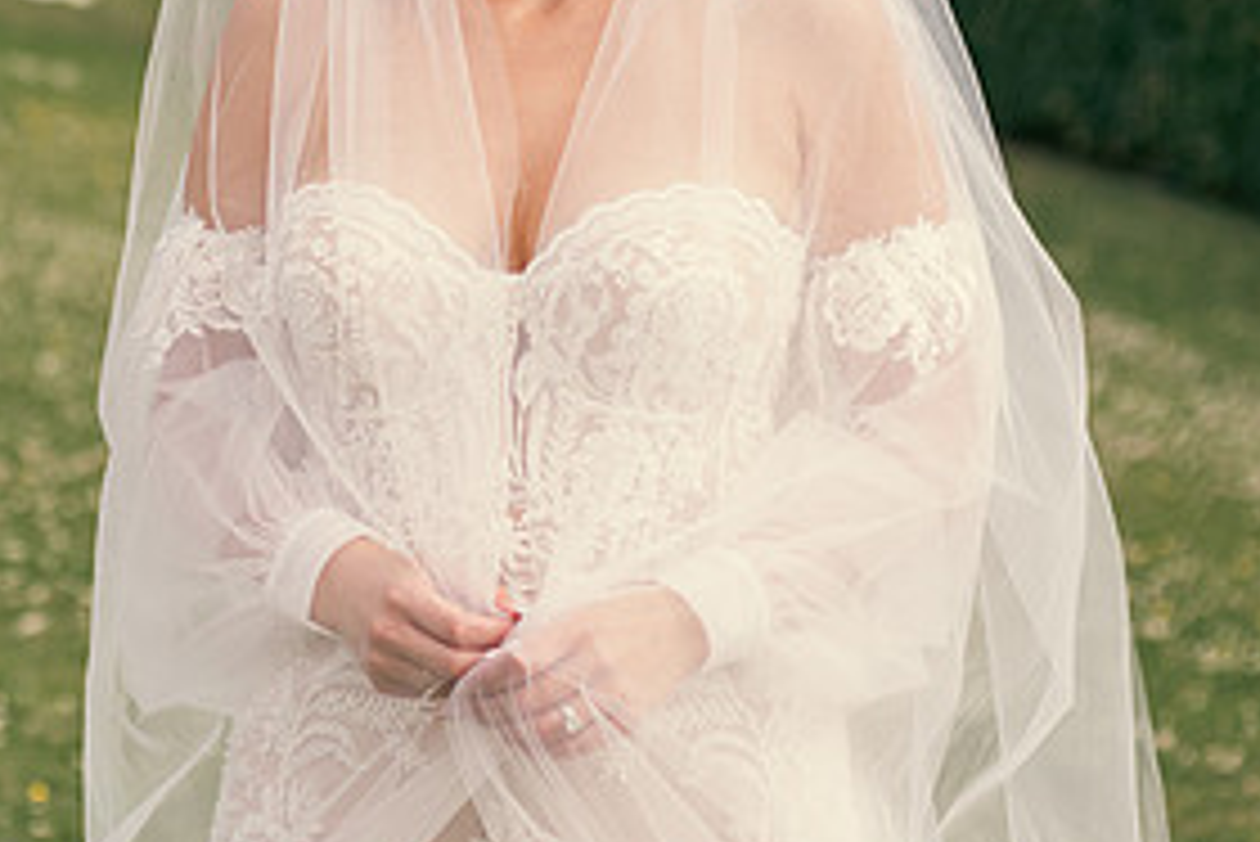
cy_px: 52
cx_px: 243
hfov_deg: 12.3
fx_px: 5813
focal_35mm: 166
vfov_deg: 8.2
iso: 100
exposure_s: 1/320
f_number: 3.5
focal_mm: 80
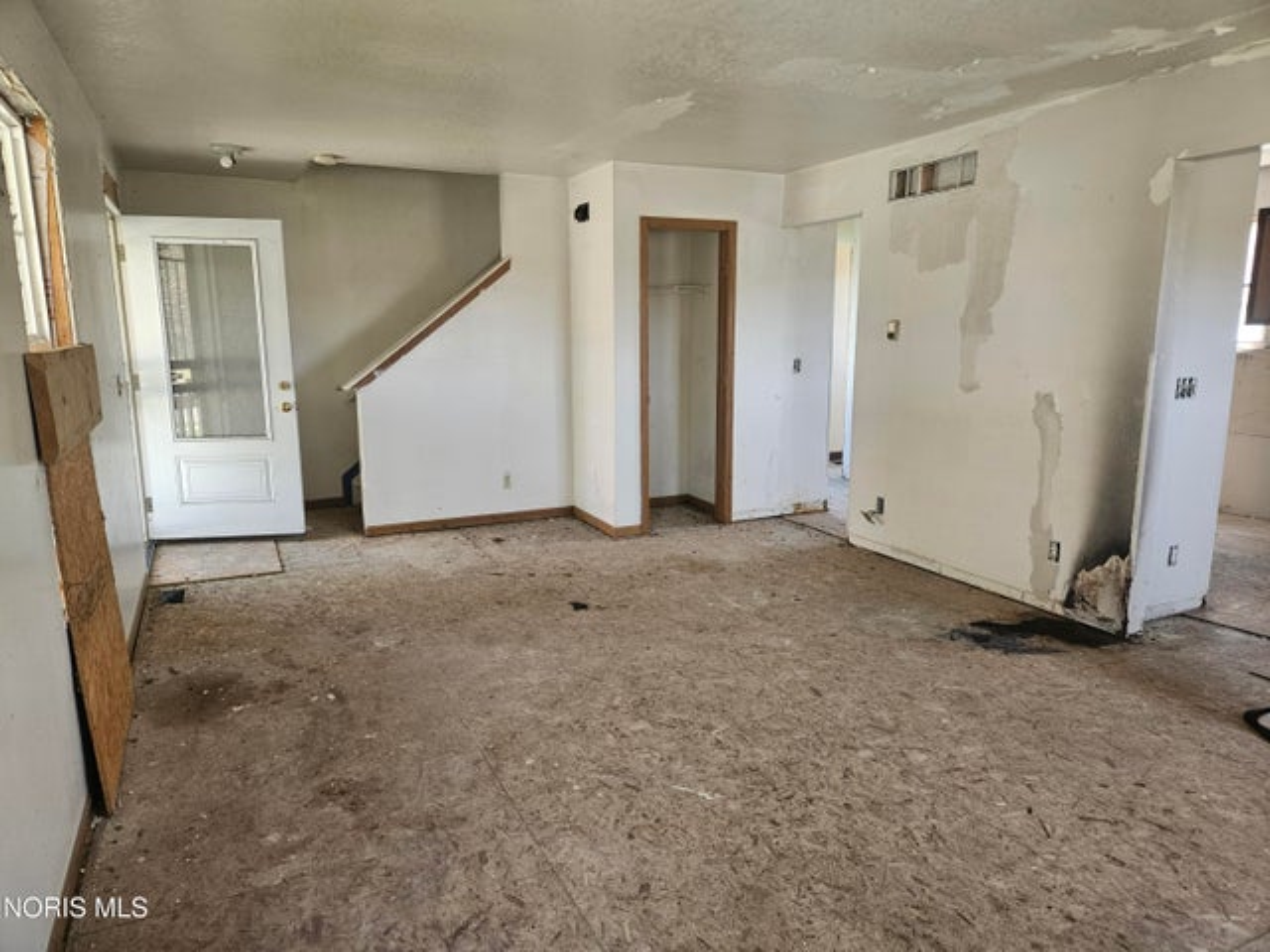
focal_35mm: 23
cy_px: 476
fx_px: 844
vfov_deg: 58.9
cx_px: 635
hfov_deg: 73.9
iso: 160
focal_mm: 5.4
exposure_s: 1/120
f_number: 1.8
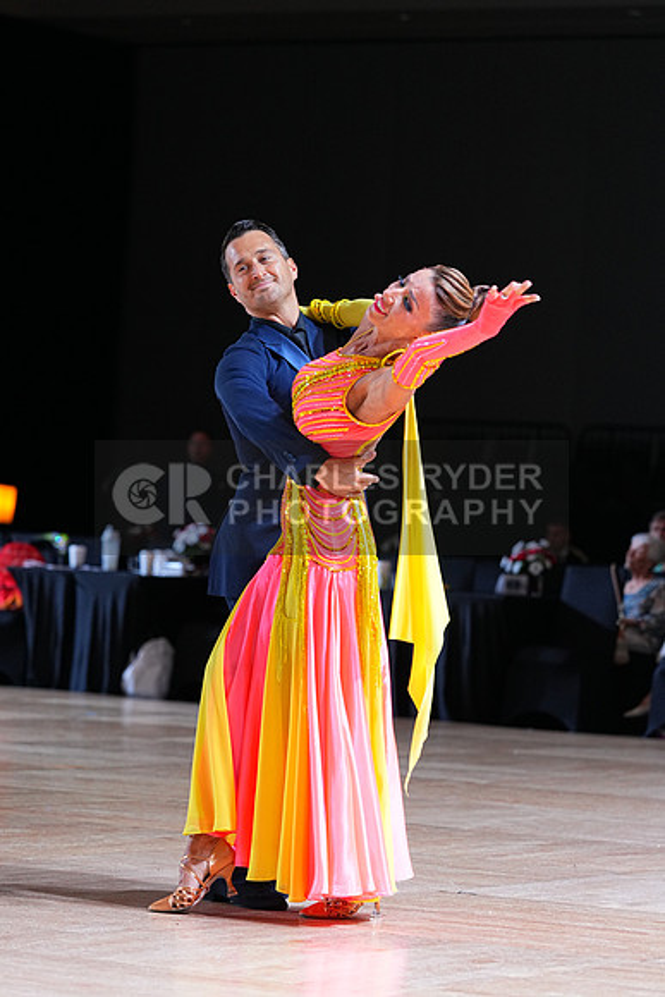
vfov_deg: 14.9
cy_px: 498
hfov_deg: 9.9
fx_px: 3821
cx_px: 332
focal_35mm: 138
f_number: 4
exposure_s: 1/400
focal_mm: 138
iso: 2000
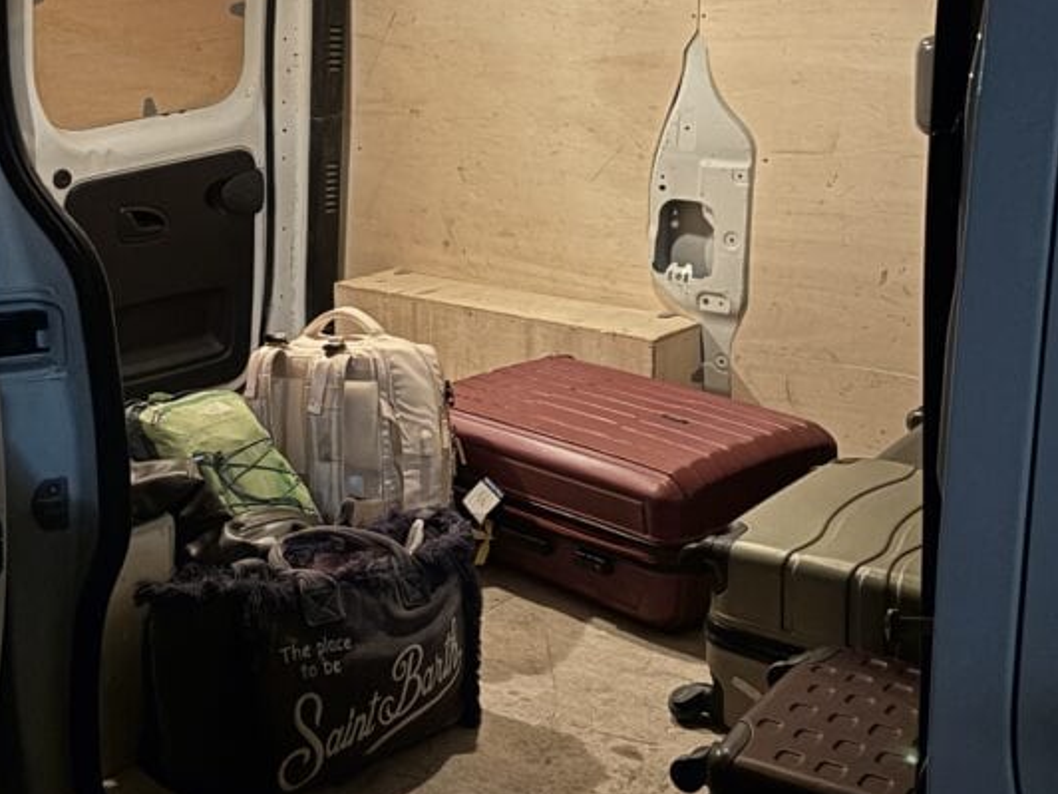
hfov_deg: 38.2
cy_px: 279
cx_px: 489
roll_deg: -0.1
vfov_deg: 29.0
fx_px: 1528
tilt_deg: -13.9
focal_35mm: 50
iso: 800
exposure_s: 1/17
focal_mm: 5.96
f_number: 1.6
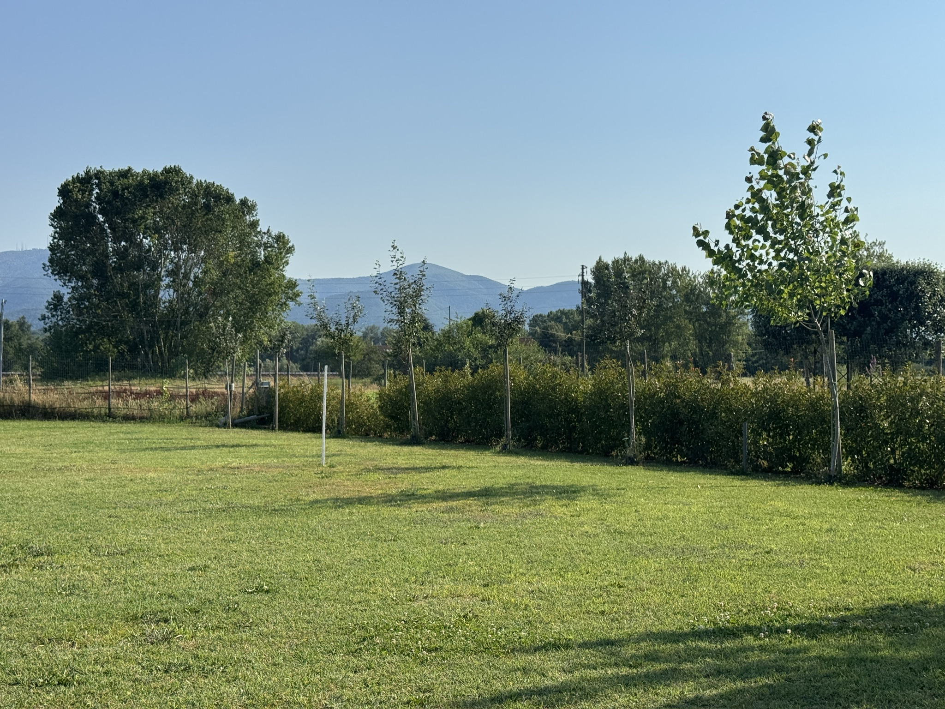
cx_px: 472
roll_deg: -0.1
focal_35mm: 48
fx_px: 1310
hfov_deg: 39.7
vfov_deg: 30.3
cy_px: 354
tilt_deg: +0.8
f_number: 1.78
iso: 64
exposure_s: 1/6410
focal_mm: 6.76
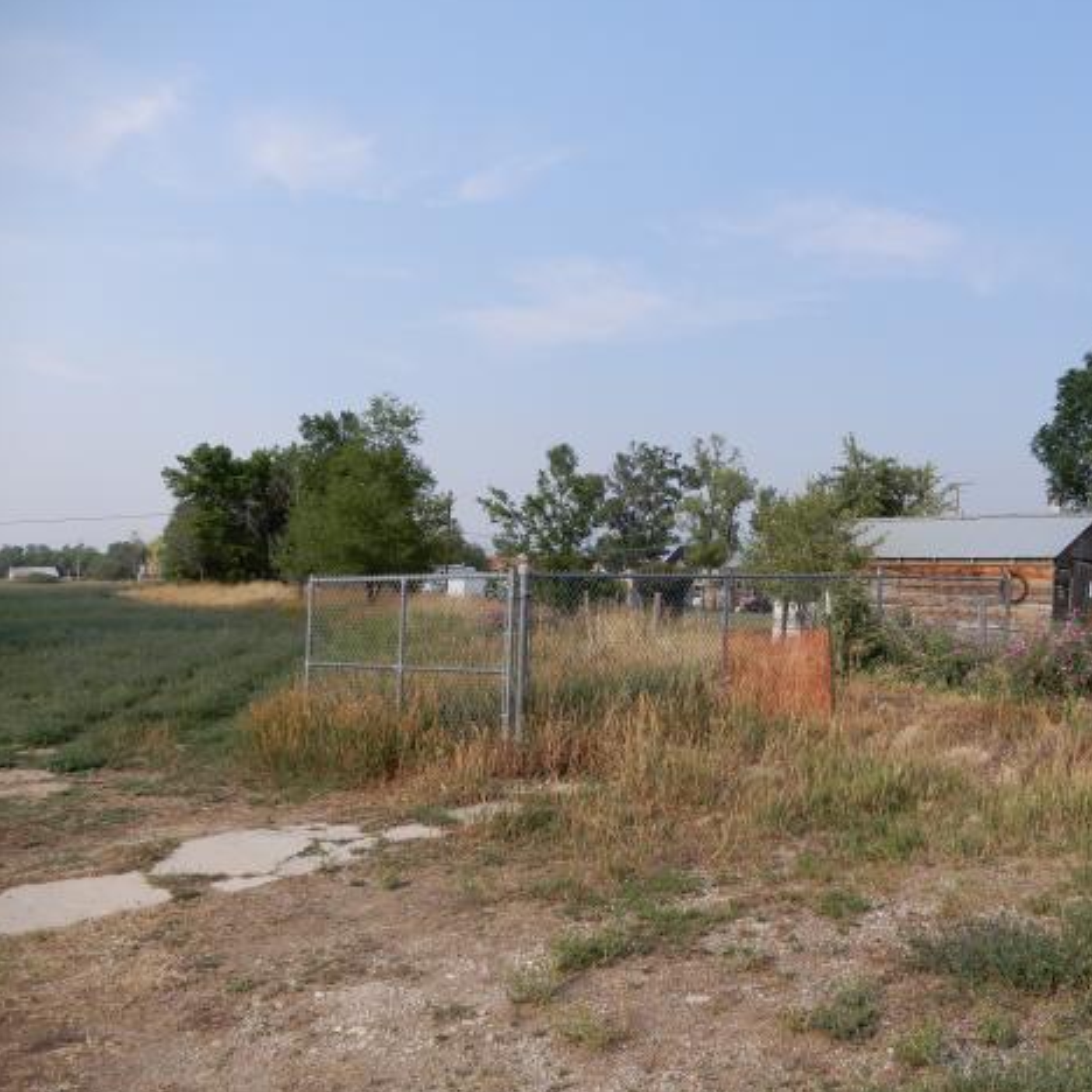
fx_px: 1035
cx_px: 737
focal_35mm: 29
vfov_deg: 55.6
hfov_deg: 54.4
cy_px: 544
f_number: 3.4
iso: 80
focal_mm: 4.3
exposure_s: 1/640
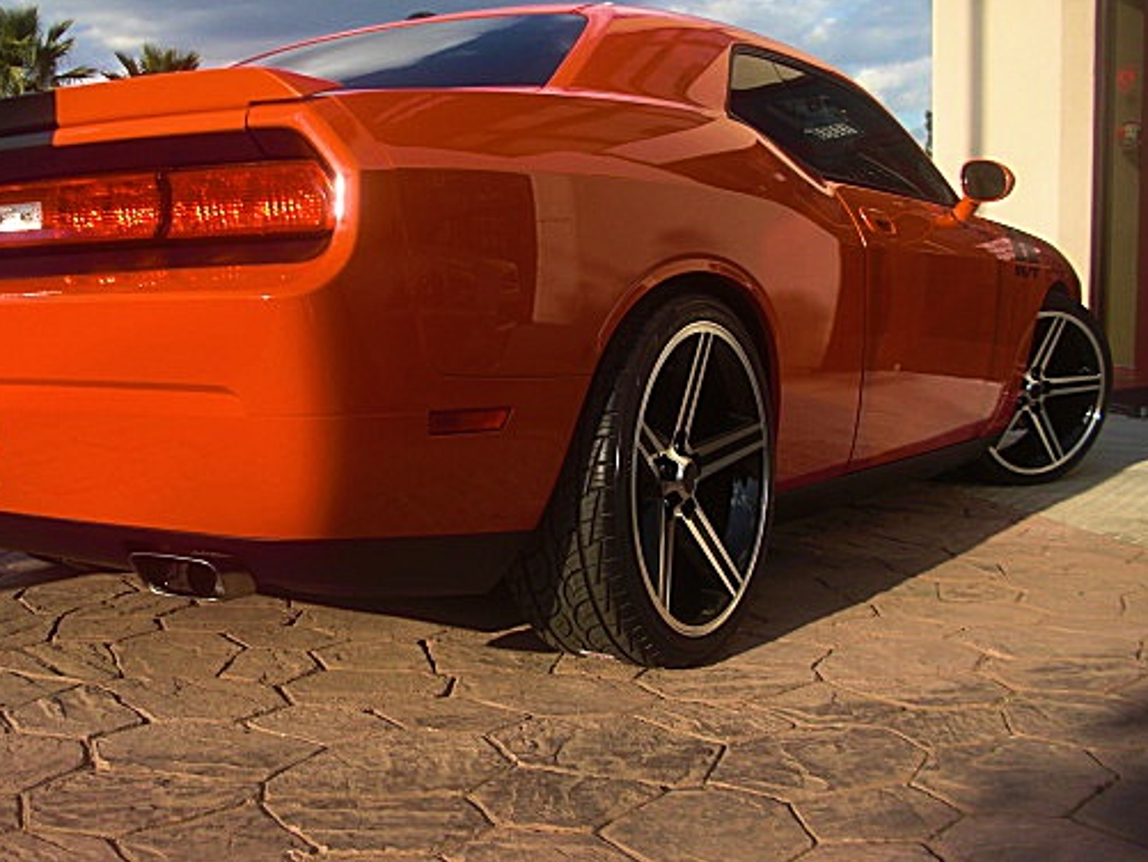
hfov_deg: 40.9
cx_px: 426
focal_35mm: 46
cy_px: 403
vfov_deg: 31.5
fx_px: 1526
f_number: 2.8
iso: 50
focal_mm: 6.3
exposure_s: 1/500
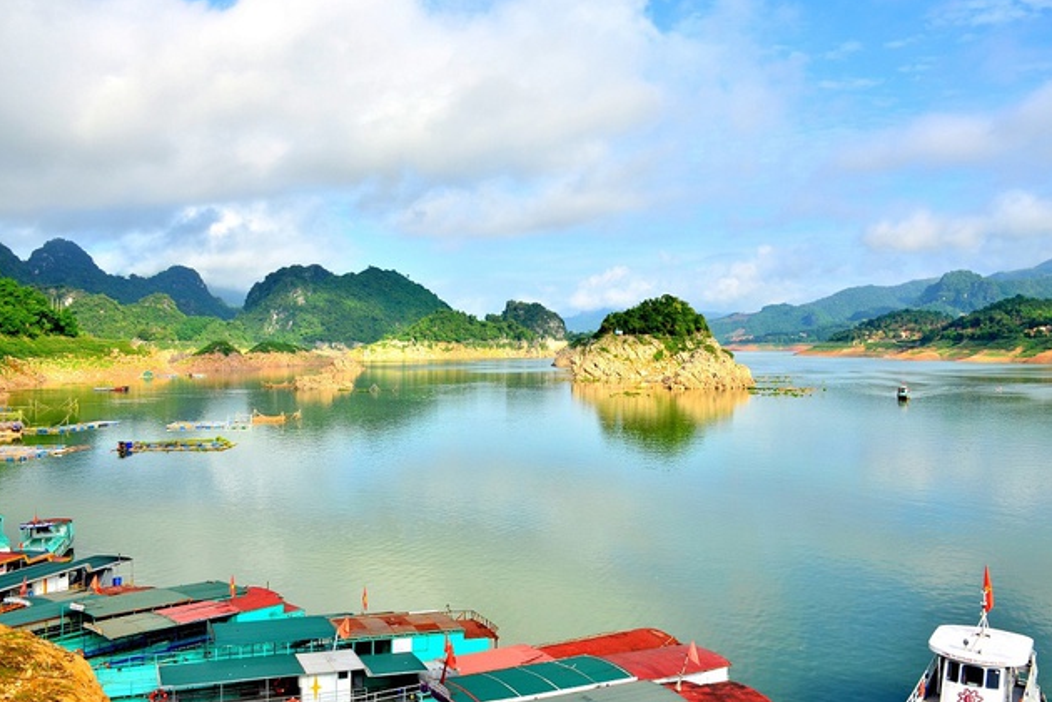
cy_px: 350
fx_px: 993
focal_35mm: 34
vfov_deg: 38.9
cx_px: 533
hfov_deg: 55.8
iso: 160
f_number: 9
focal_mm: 22
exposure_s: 1/320
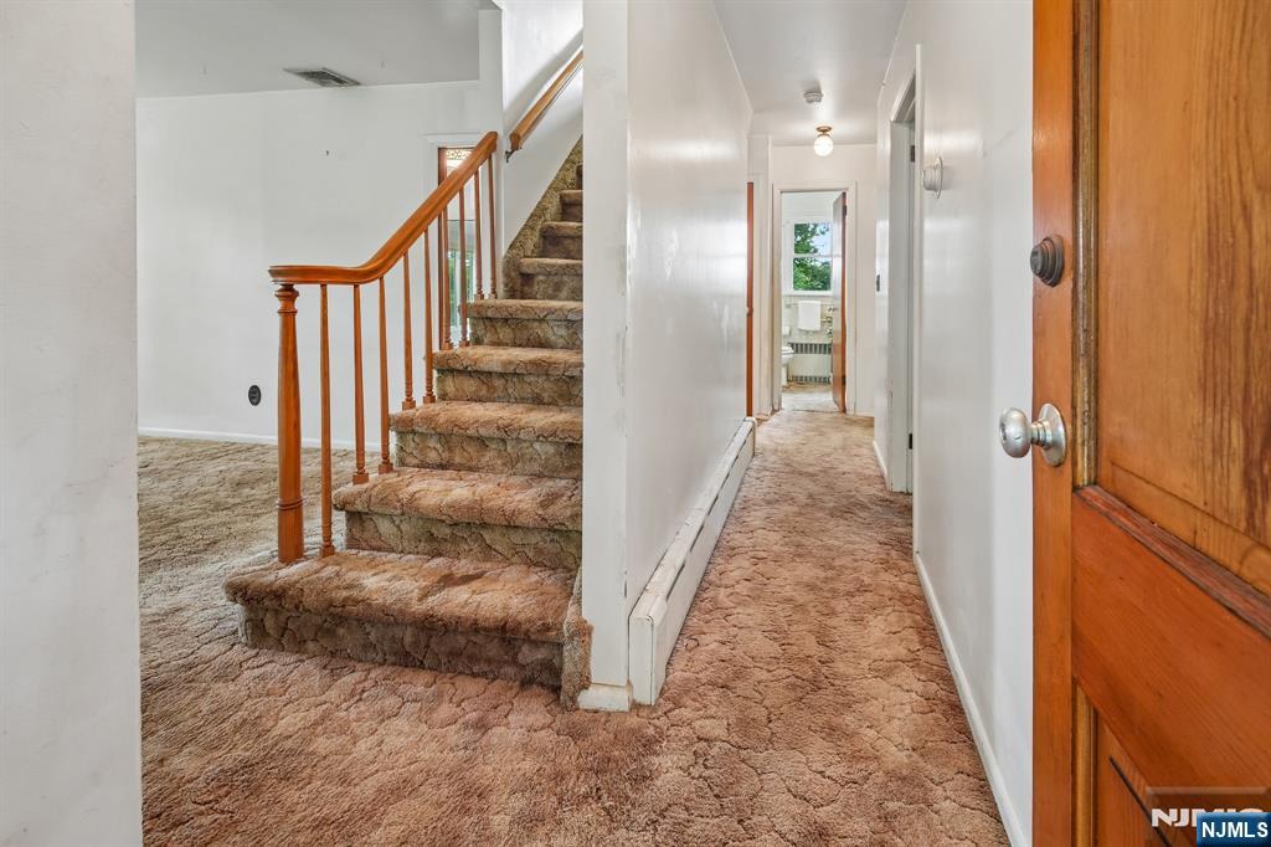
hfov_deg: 104.3
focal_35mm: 14
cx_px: 636
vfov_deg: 81.2
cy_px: 424
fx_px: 494
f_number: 7.1
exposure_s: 1/25
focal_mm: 14
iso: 500
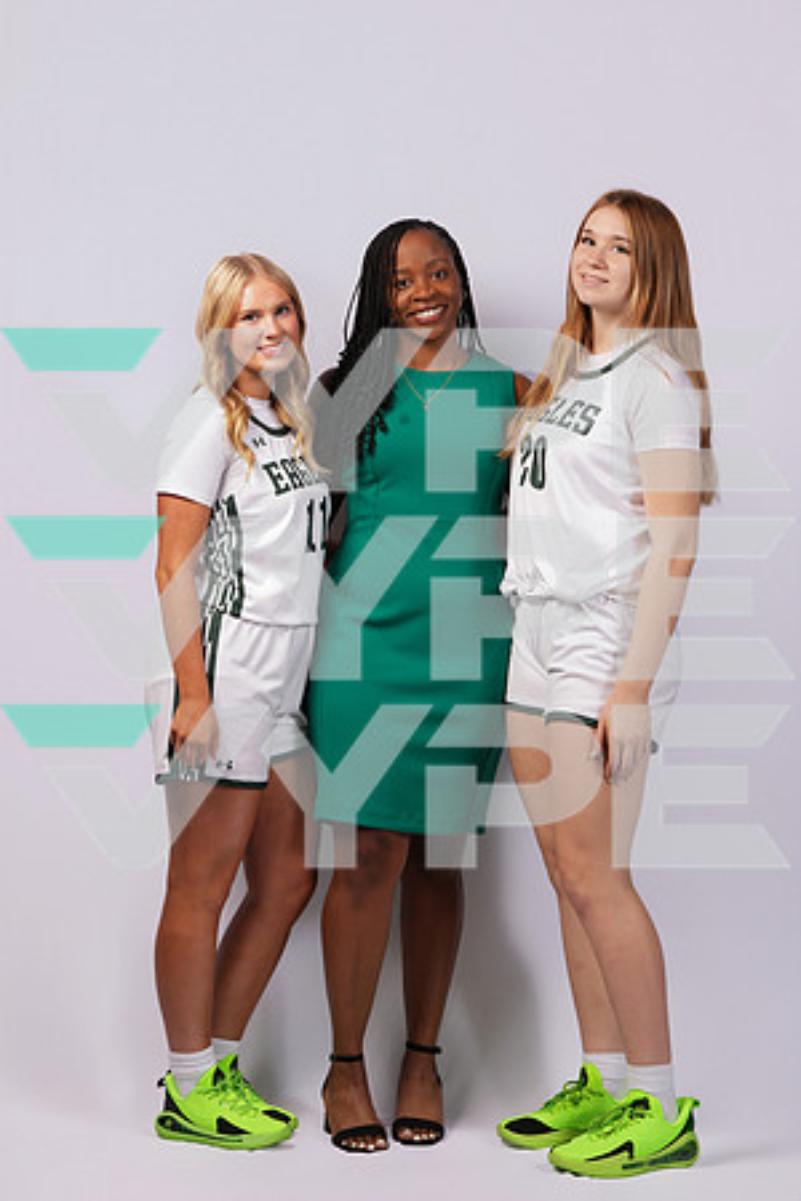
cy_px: 600
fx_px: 2737
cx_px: 400
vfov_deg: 24.8
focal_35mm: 82
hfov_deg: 16.7
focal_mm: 82
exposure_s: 1/125
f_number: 11
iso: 160
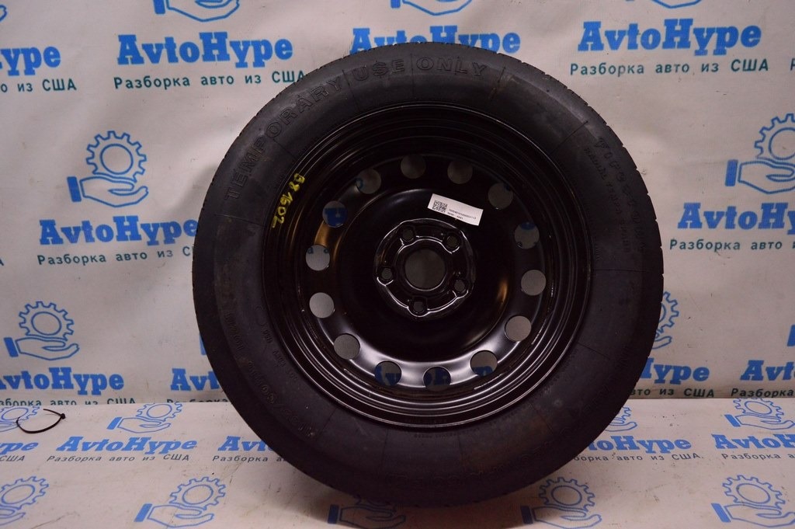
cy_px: 264
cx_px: 398
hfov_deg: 67.4
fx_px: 596
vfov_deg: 47.9
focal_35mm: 27
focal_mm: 18
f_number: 4
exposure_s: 1/400
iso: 1600
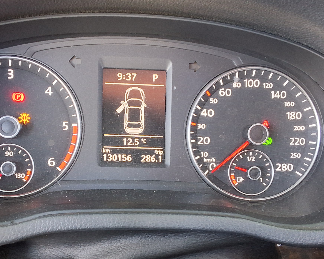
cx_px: 134
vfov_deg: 29.7
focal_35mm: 51
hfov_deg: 36.6
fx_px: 489
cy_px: 145
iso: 200
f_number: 1.9
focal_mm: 2.91
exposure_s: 1/30
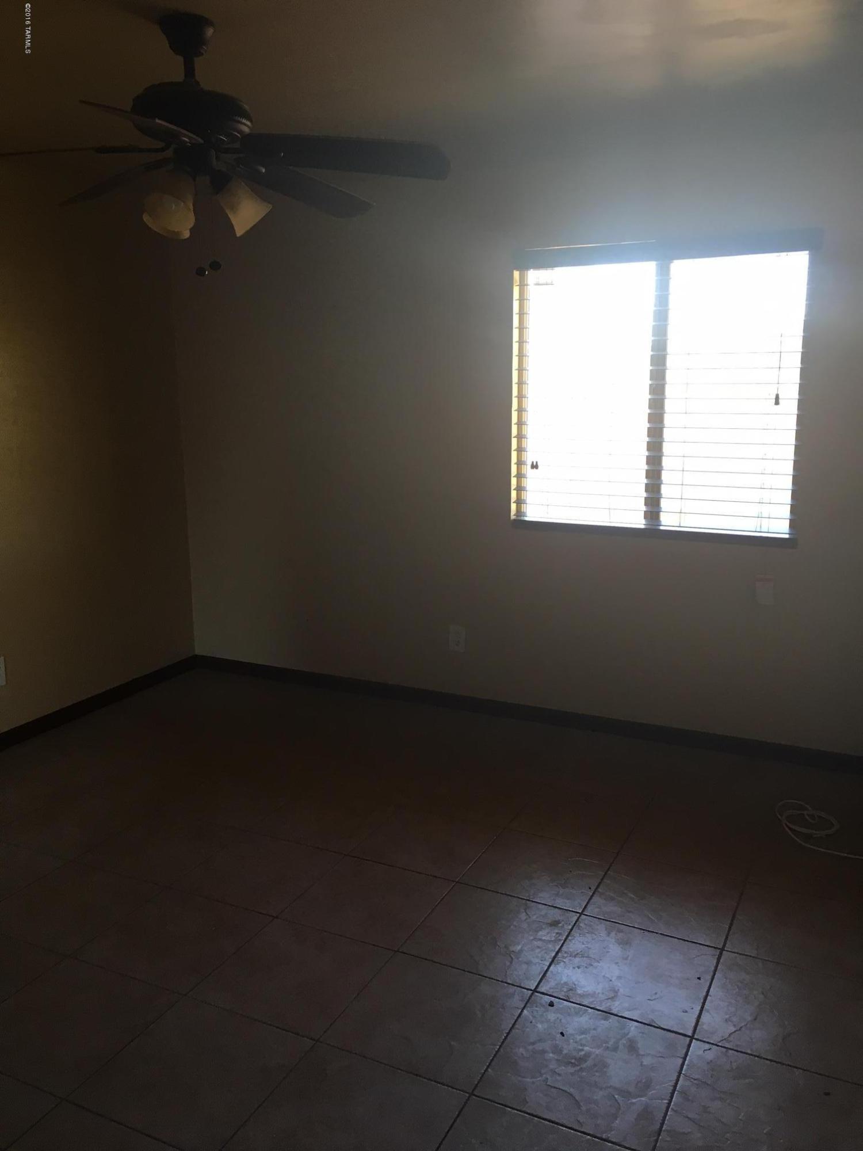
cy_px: 576
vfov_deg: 61.7
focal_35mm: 29
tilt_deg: -10.9
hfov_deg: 48.2
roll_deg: +0.5
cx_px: 432
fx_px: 964
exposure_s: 1/30
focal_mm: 4.15
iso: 50
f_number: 2.2
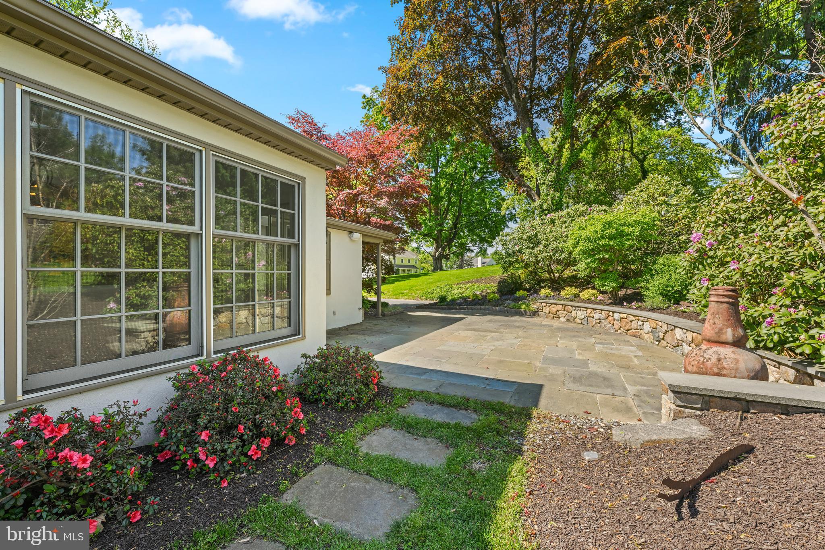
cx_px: 412
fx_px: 321
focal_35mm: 14
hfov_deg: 104.3
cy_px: 275
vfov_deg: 81.2
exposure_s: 1/160
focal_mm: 14
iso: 500
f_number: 8
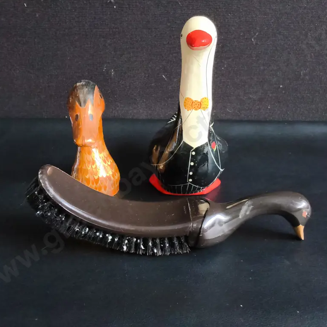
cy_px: 164
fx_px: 342
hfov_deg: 51.1
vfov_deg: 51.1
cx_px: 153
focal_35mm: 32
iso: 500
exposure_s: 1/120
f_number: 2
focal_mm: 2.87
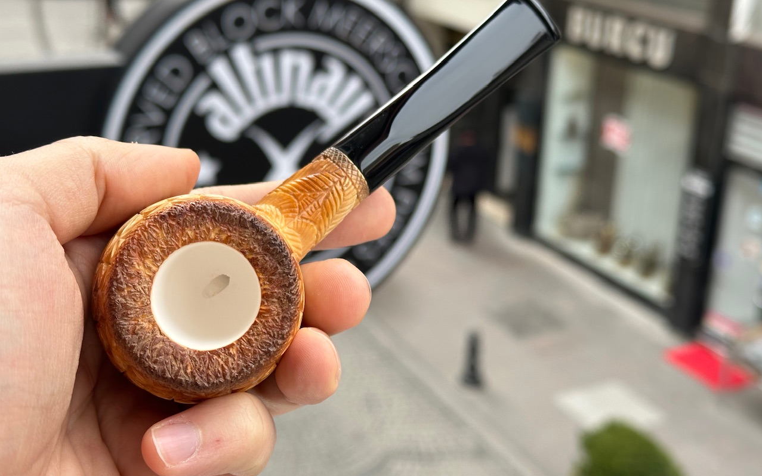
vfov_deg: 25.3
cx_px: 381
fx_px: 1059
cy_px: 205
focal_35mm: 51
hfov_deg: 39.6
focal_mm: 6.86
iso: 64
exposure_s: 1/417
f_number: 1.78
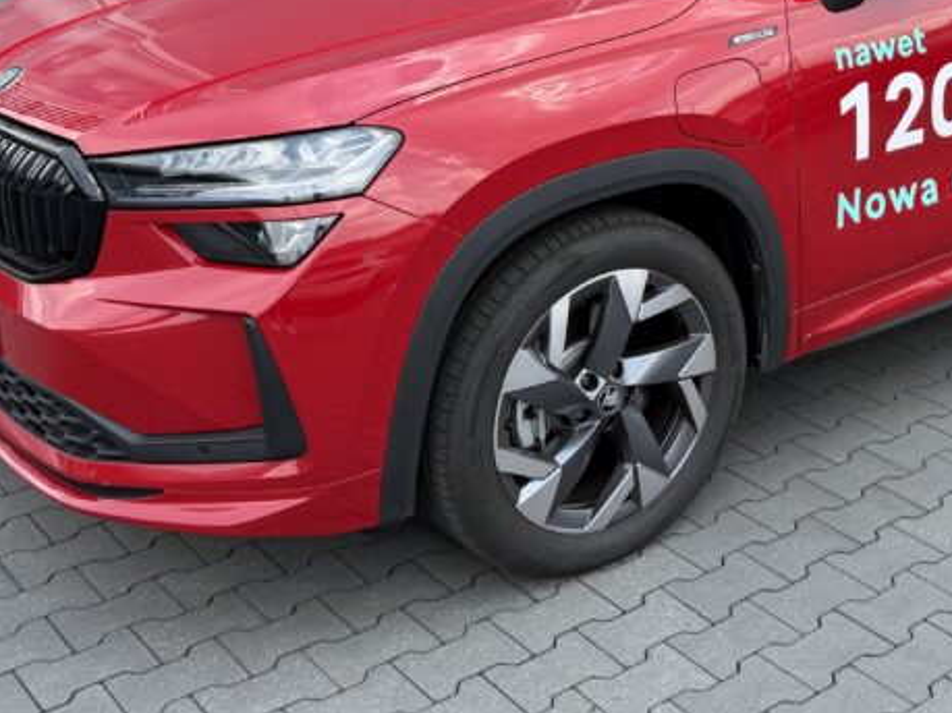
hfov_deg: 33.7
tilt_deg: -9.4
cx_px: 790
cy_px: 24
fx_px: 1512
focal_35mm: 55
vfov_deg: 25.4
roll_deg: +0.8
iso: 80
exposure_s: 1/1211
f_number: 1.78
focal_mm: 6.76
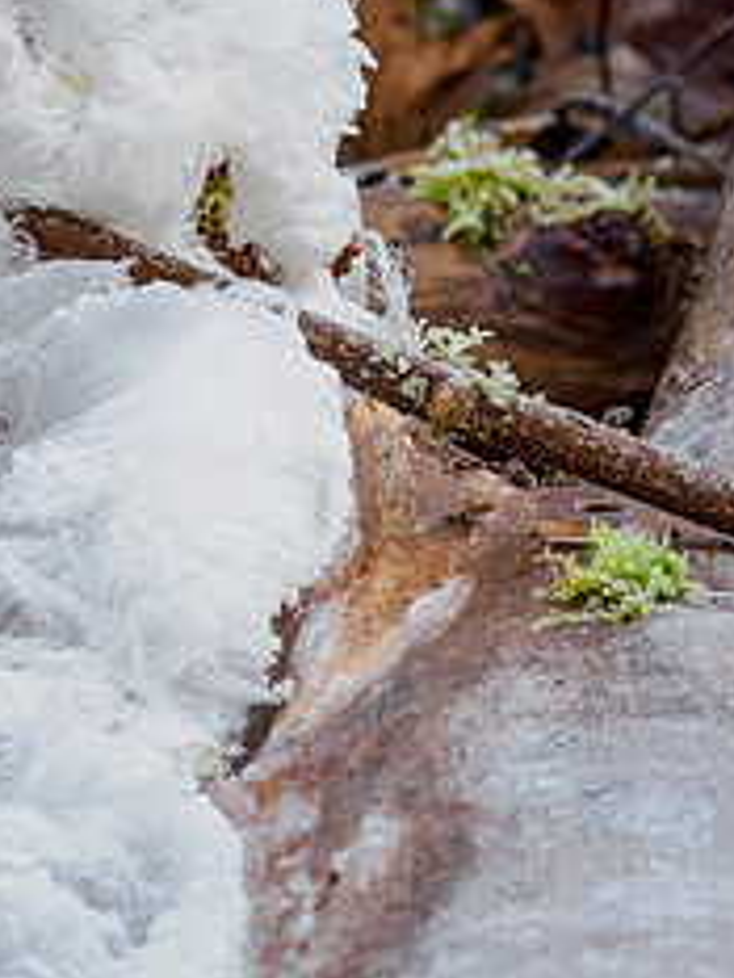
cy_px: 484
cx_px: -220
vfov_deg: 5.8
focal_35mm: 344
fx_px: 9717
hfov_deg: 4.3
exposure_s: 1/5
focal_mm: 60
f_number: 7.1
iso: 200
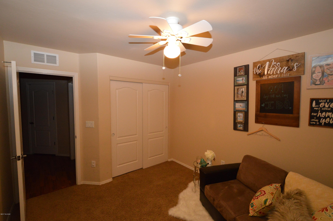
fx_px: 139
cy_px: 110
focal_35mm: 15
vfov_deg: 77.2
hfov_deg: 100.4
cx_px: 166
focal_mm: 10
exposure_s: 1/60
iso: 1800
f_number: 3.5
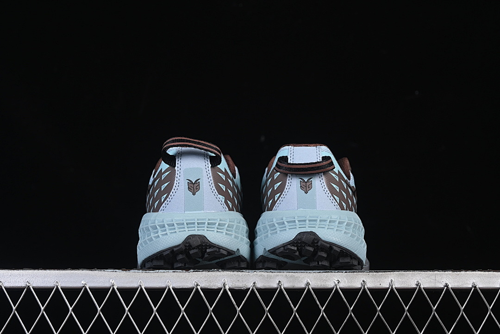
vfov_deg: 18.2
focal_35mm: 75
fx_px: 1042
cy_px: 167
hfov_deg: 27.0
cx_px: 250
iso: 160
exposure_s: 1/80
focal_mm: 50
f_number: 7.1
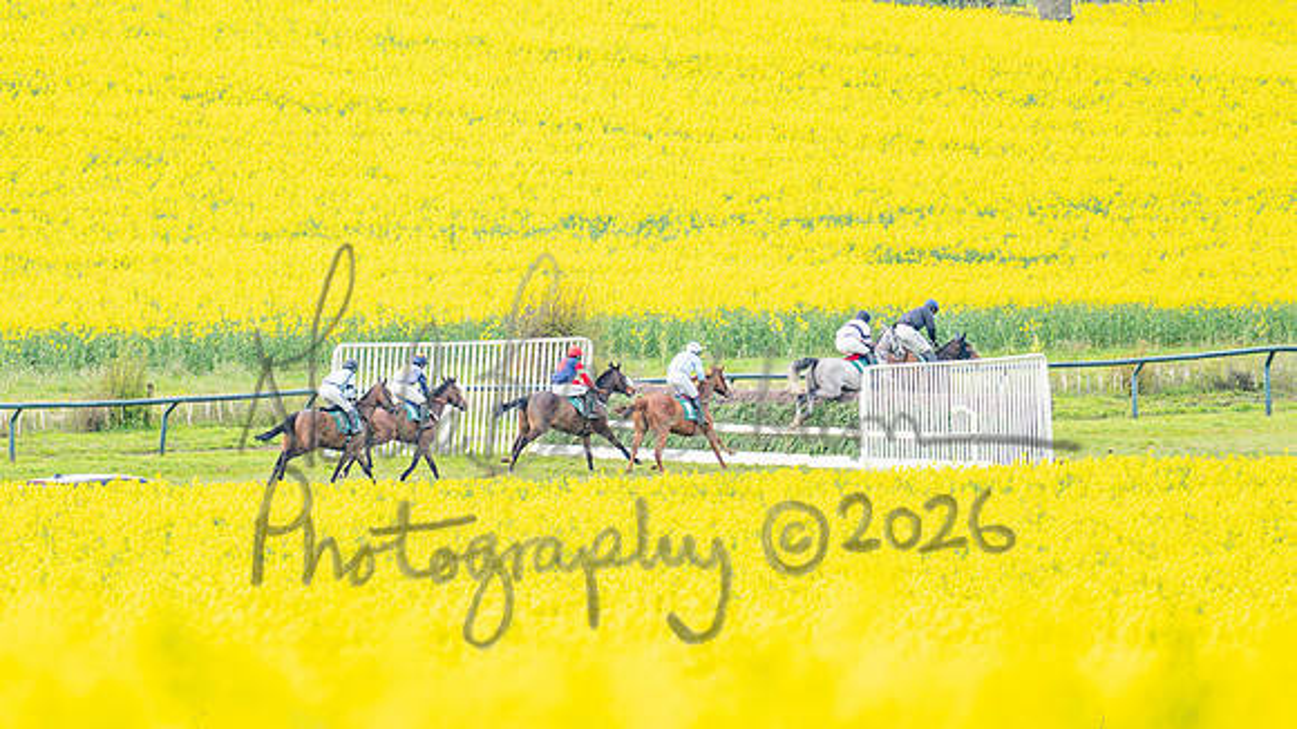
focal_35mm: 747
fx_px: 25701
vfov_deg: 1.6
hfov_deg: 2.9
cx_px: 540
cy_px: 241
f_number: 4.5
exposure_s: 1/1000
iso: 400
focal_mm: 400
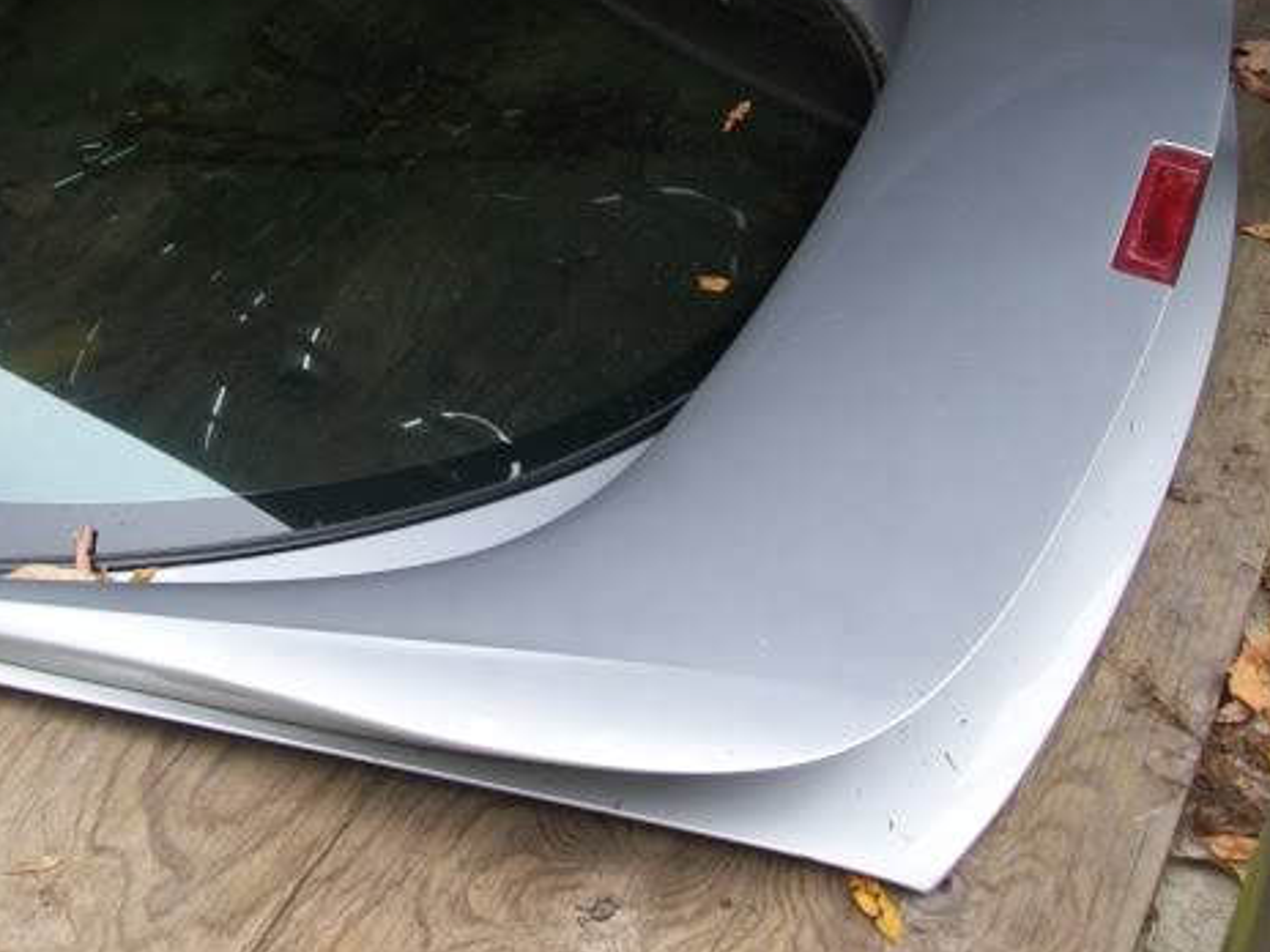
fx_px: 2275
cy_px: 207
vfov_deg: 23.3
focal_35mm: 62
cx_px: 404
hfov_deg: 30.9
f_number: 2.7
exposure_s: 1/231
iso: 80
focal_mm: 6
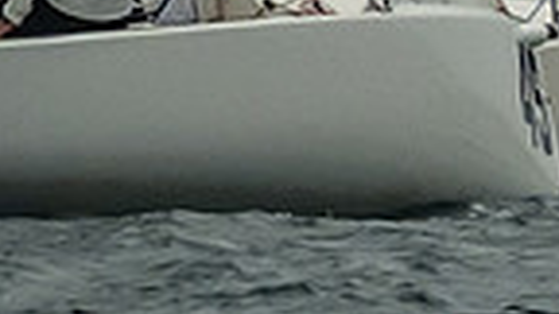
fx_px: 24442
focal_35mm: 1649
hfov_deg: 1.3
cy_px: -832
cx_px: 2681
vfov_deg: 0.7
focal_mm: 140
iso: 800
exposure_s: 1/3200
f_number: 9
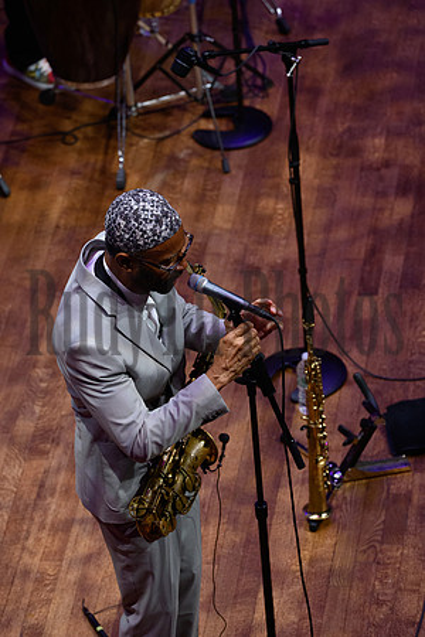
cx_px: 212
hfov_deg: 6.9
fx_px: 3541
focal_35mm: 200
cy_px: 318
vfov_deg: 10.3
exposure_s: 1/1000
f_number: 6.3
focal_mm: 200
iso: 5000
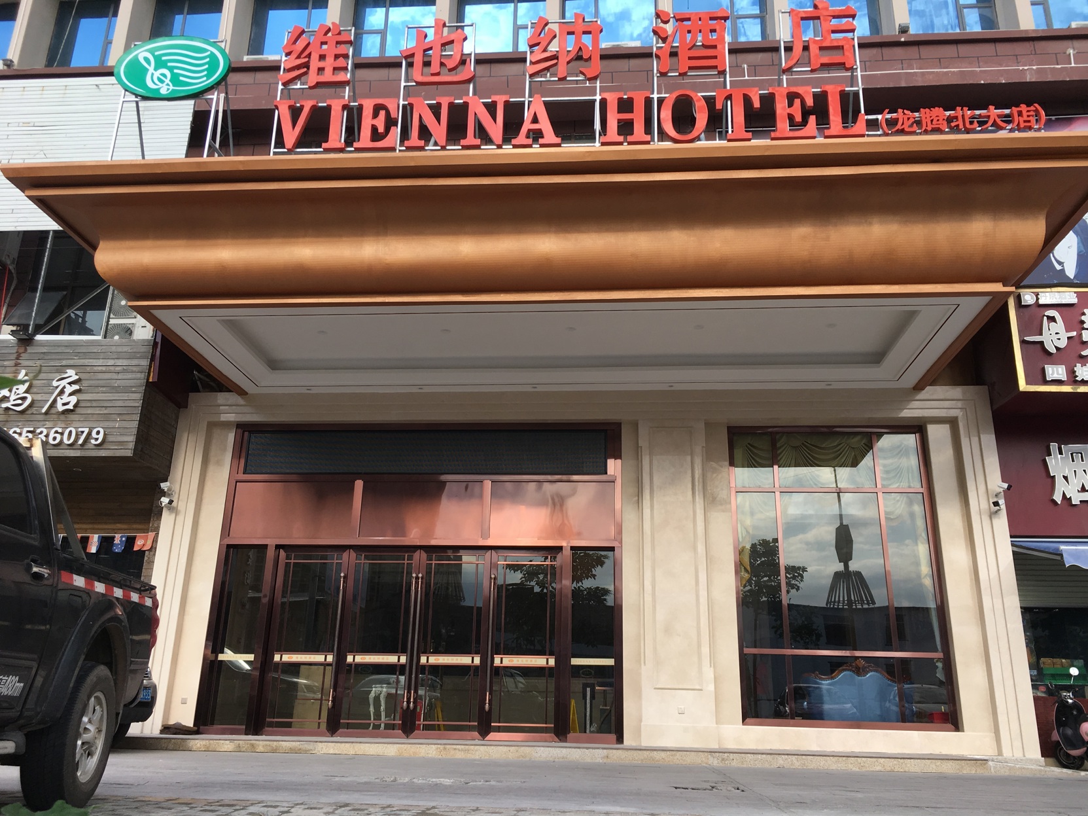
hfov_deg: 61.7
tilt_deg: +19.0
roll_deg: -0.6
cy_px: 408
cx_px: 544
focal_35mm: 29
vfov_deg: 48.2
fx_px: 911
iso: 25
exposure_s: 1/587
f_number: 2.2
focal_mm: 4.15
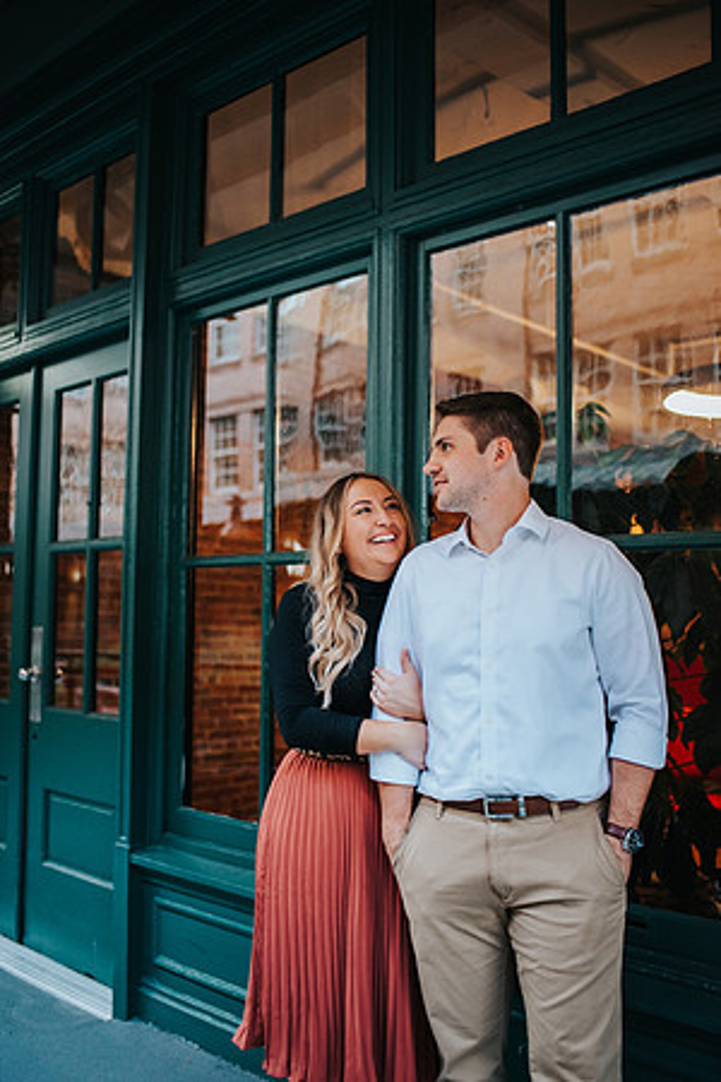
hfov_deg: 37.9
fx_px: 1051
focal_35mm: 35
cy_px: 541
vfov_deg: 54.4
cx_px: 360
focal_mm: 35
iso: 1400
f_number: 1.8
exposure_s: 1/500
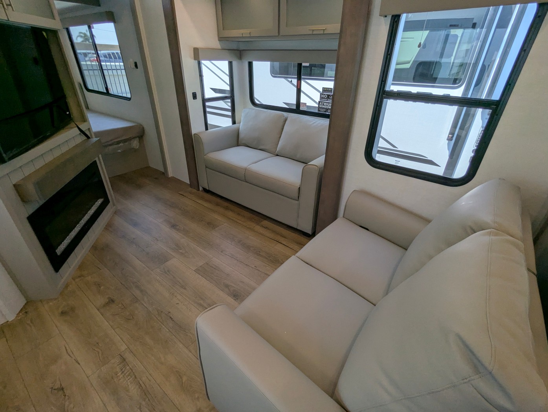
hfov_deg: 94.4
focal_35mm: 16
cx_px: 274
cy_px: 206
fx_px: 254
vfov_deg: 78.2
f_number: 2.2
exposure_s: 1/253
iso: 75
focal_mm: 2.35
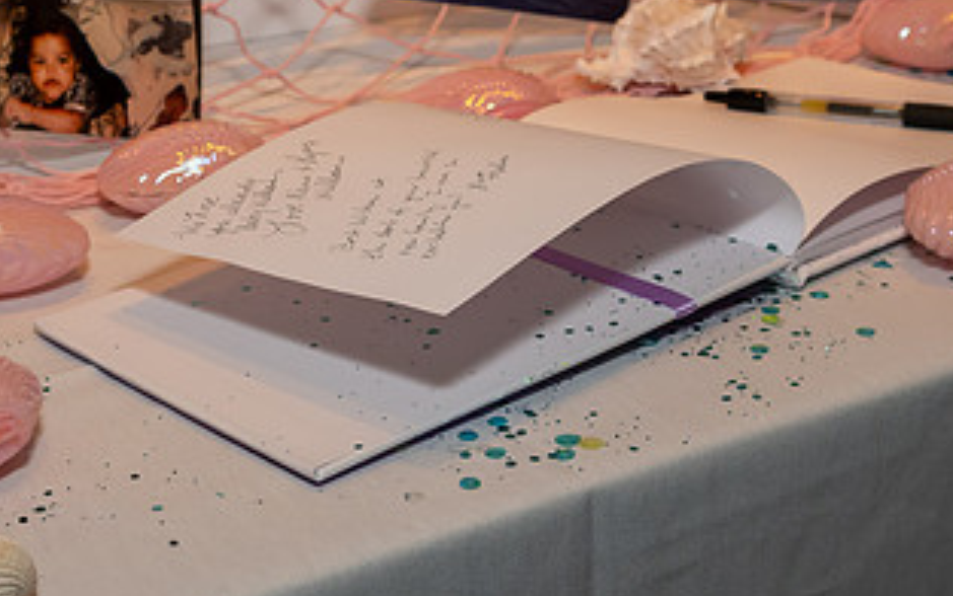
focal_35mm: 75
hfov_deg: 27.2
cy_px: 191
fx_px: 1949
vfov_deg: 17.4
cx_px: 264
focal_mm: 26
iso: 800
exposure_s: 1/250
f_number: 4.5
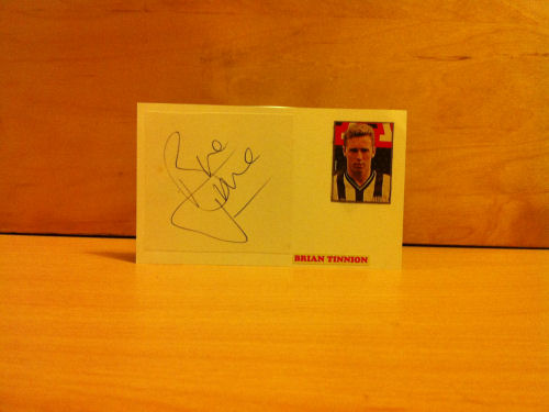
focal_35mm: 35
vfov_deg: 40.7
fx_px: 555
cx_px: 274
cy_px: 206
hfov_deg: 52.6
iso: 250
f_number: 2.8
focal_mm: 3.85
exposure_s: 1/17
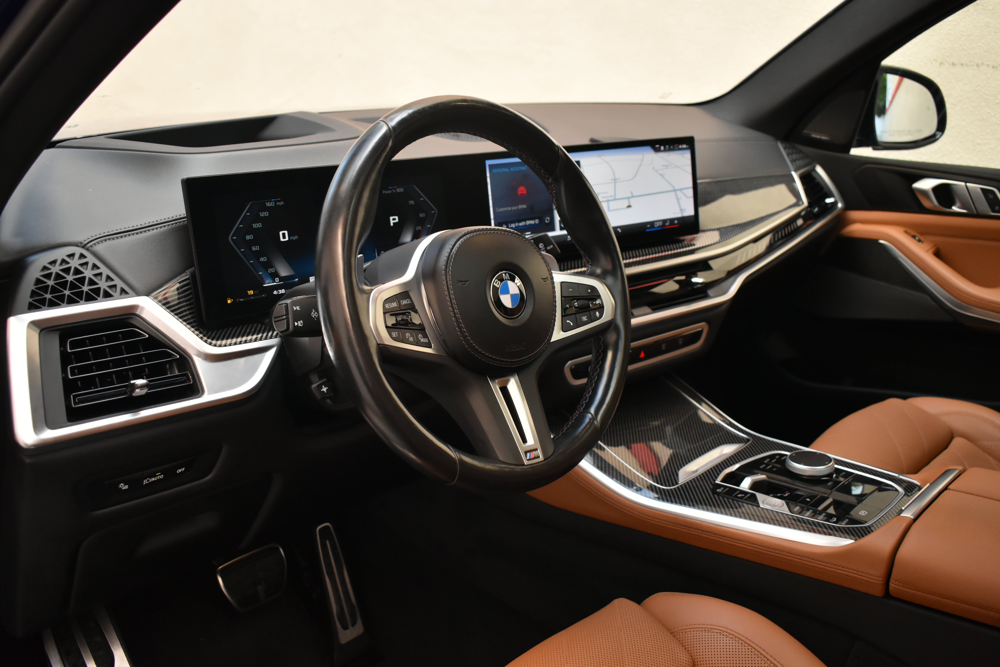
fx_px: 917
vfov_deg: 40.0
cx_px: 500
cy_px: 334
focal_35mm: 33
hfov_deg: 57.2
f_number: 4
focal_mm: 22
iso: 1600
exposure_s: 1/200
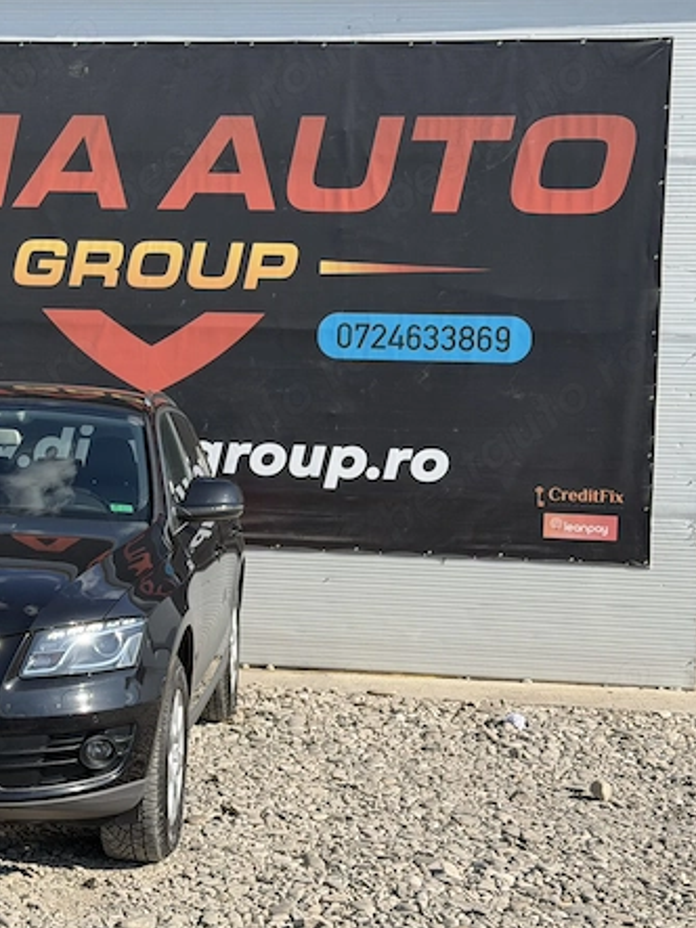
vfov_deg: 29.8
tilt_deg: -1.4
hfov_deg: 22.2
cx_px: 124
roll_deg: -1.0
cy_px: 463
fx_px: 1743
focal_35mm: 65
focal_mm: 6.76
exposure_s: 1/2976
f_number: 1.78
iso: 80
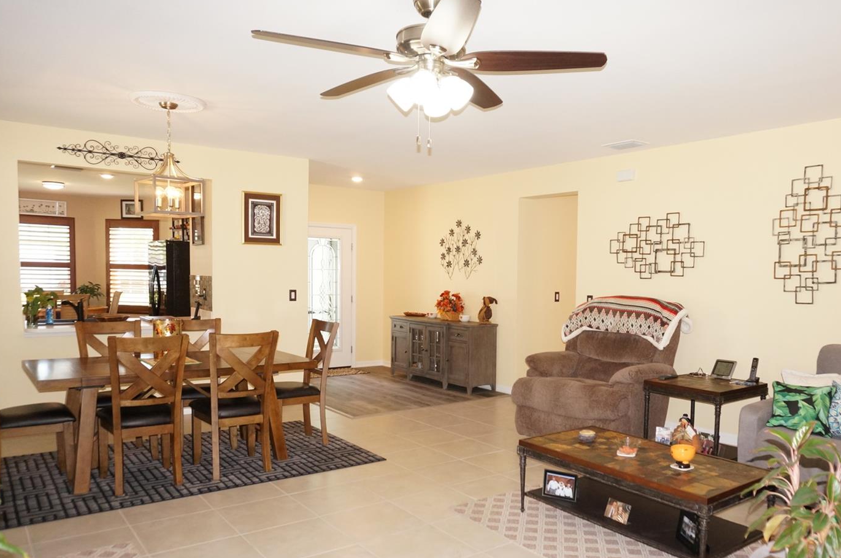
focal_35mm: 28
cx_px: 474
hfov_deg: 65.3
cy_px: 321
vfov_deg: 46.1
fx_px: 653
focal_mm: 16
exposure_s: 1/160
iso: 1000
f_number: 4
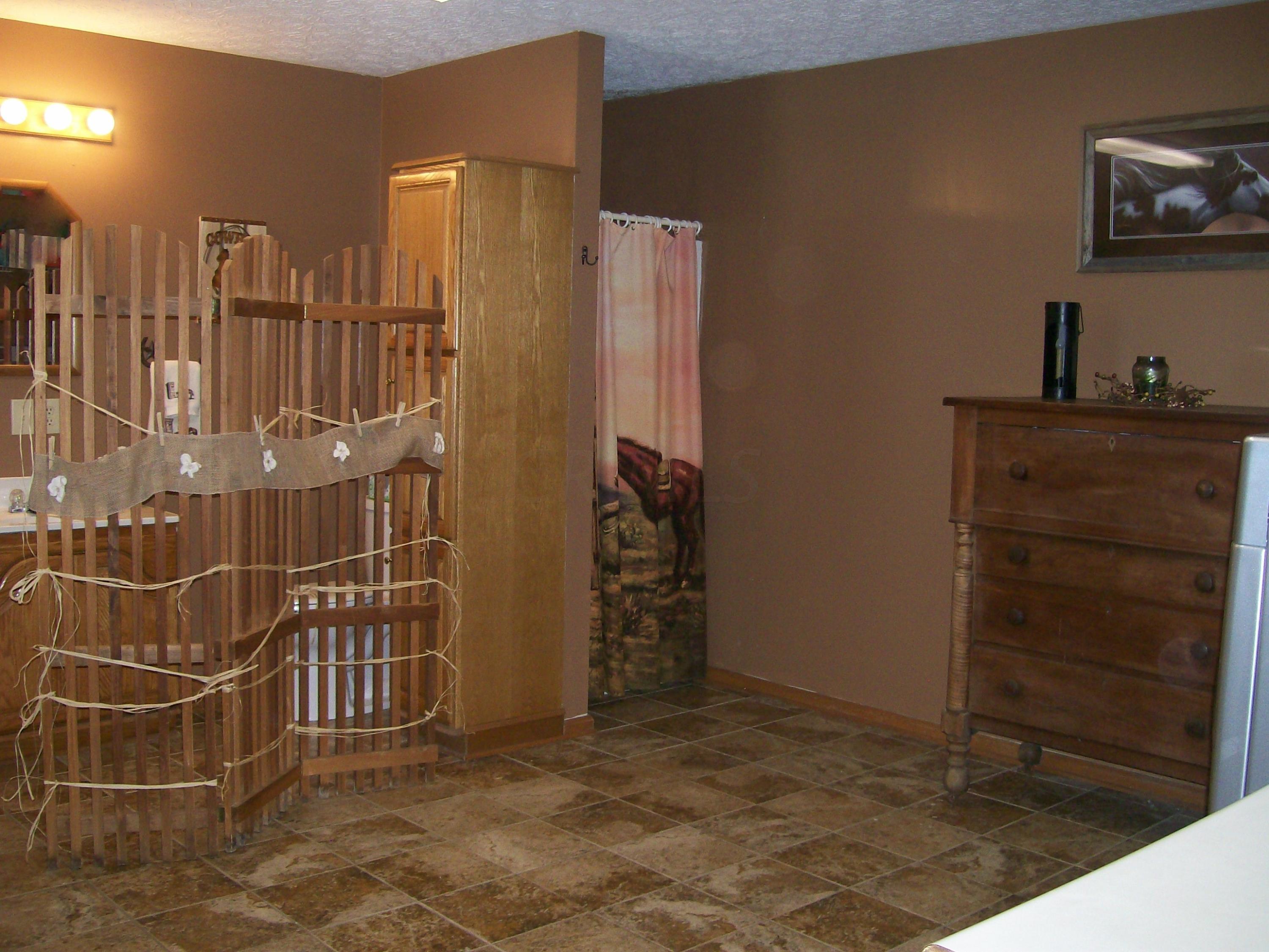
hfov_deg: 51.4
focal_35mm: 36
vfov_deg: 39.7
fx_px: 1320
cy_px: 476
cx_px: 634
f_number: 2.7
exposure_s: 1/64
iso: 140
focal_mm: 6
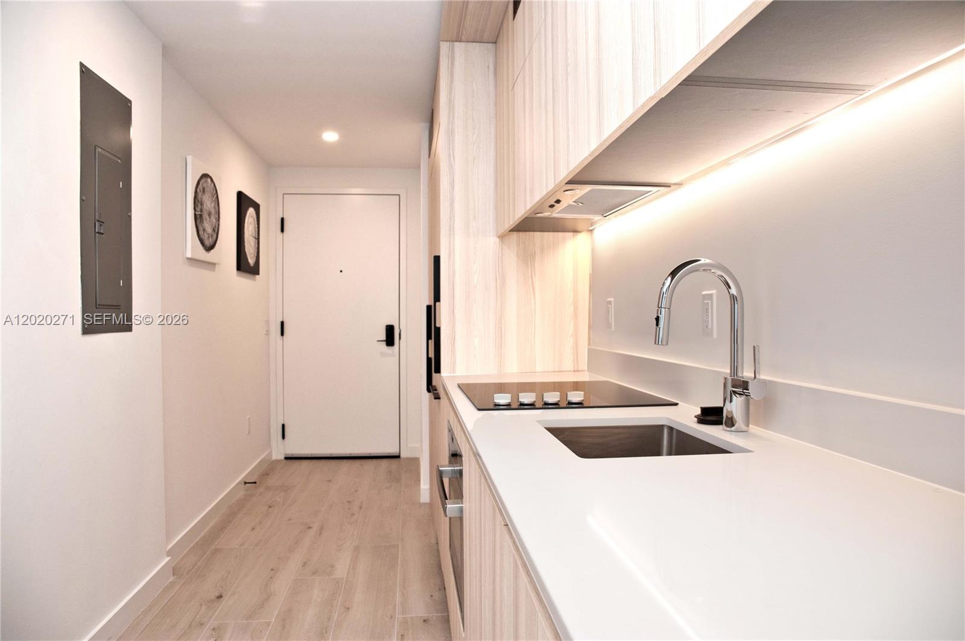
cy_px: 320
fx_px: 643
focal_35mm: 24
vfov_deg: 53.0
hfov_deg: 73.8
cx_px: 482
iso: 640
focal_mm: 24
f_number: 5.6
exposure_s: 1/100
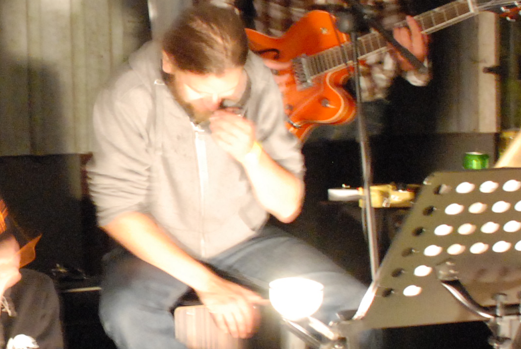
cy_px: 231
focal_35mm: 132
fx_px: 1913
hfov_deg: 15.1
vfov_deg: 10.4
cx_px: -53
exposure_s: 1/6
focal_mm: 24
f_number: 4
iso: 1600
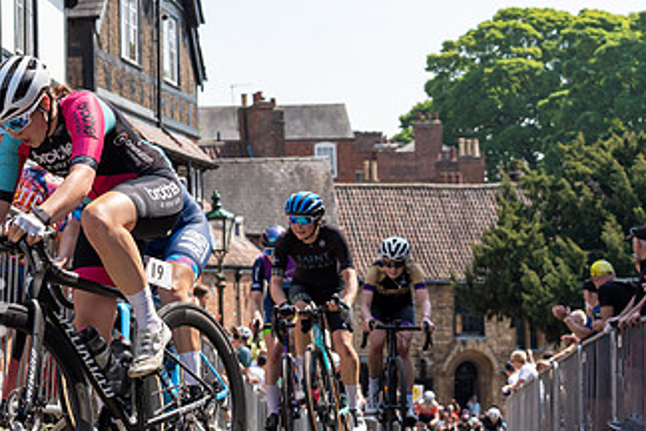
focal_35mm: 90
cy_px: 162
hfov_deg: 22.0
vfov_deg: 15.2
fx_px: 1615
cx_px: 53
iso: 160
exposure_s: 1/2500
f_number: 3.5
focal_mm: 38
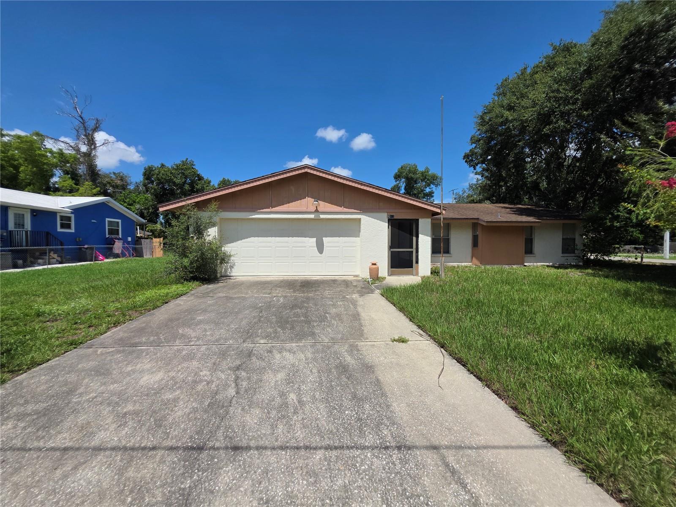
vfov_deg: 89.9
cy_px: 254
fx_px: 254
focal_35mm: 13
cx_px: 338
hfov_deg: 106.2
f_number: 1.9
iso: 40
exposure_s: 1/3185
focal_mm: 2.2
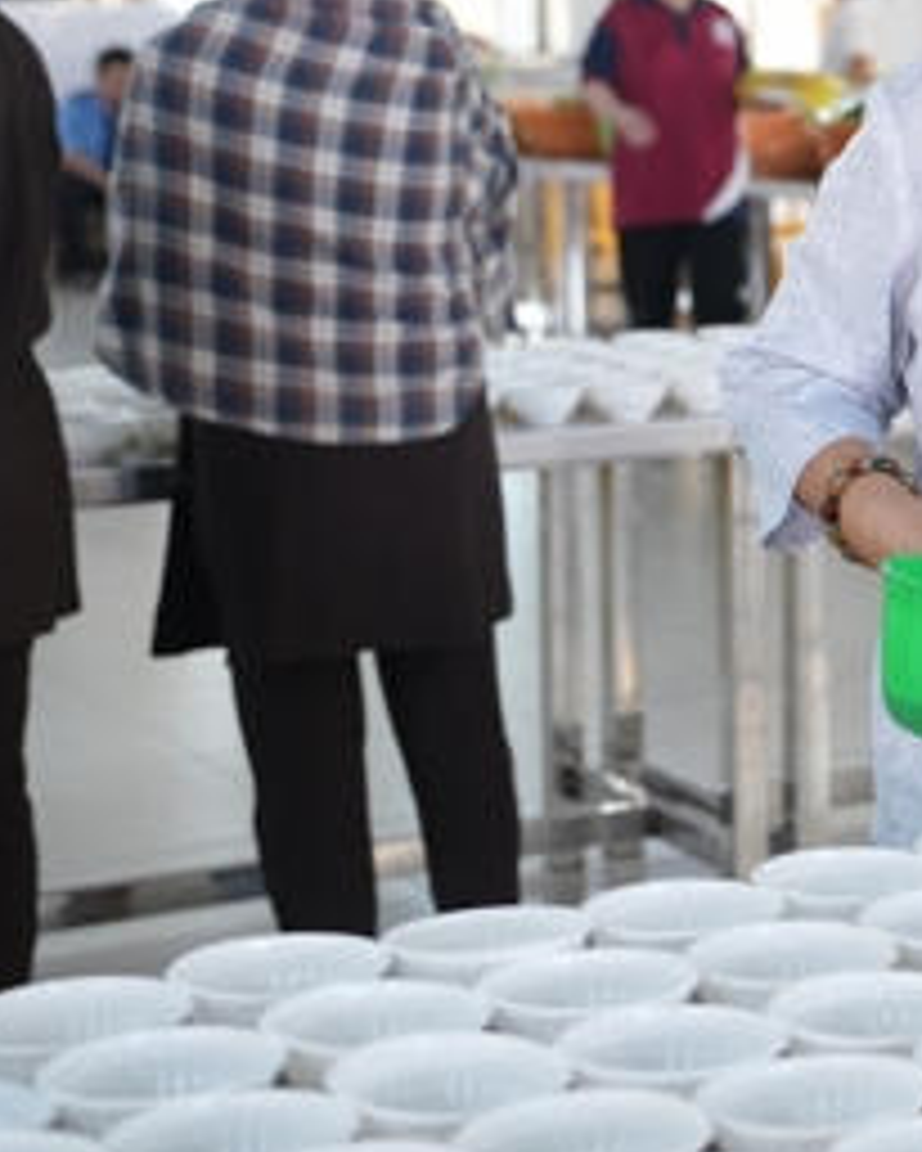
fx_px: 3409
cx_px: 1187
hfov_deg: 14.8
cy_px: 209
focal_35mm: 100
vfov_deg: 19.0
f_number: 2.8
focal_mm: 42
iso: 2500
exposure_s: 1/200
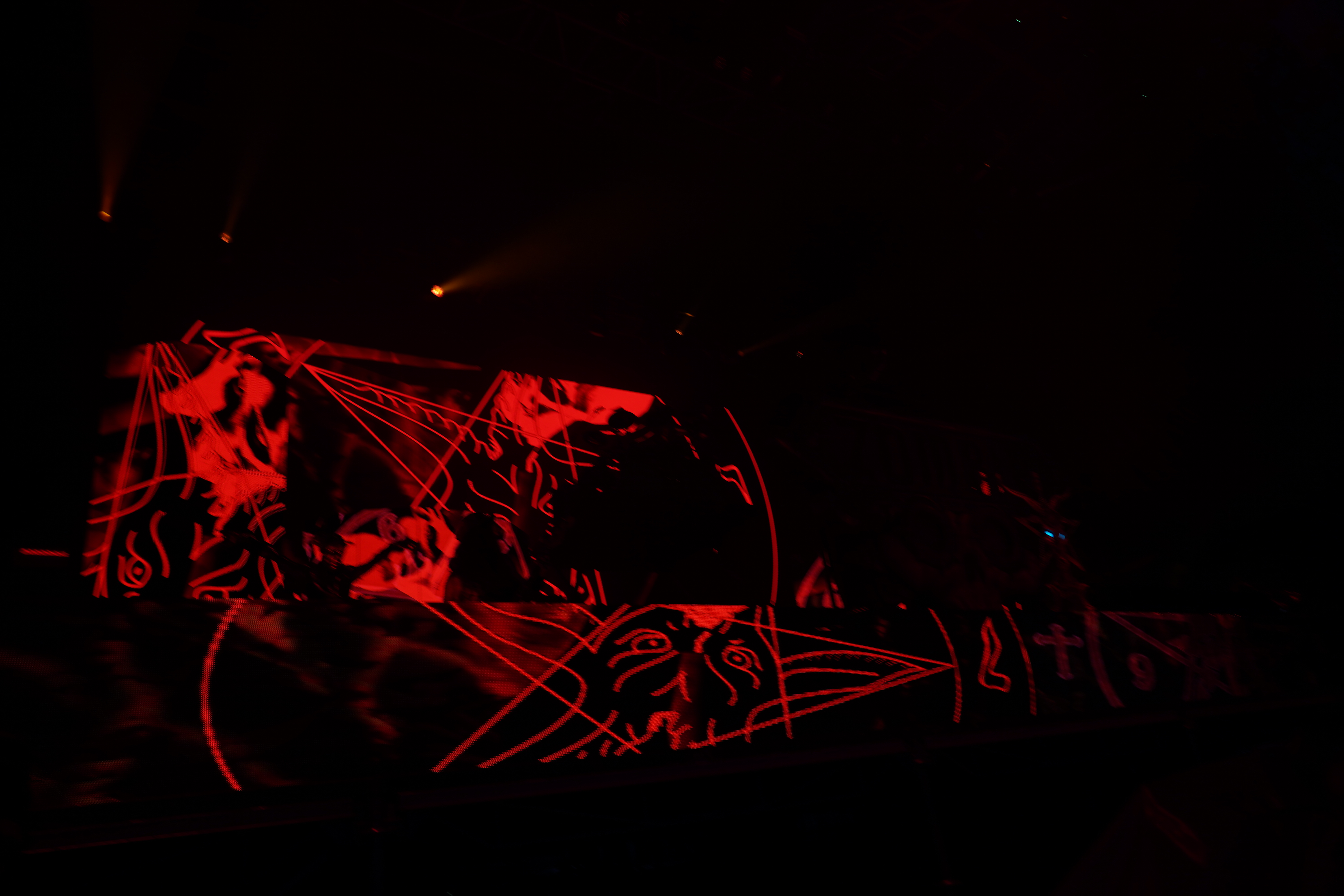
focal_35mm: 24
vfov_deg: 53.1
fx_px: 896
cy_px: 448
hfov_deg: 73.7
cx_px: 672
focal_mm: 24
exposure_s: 1/60
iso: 100
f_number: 5.6
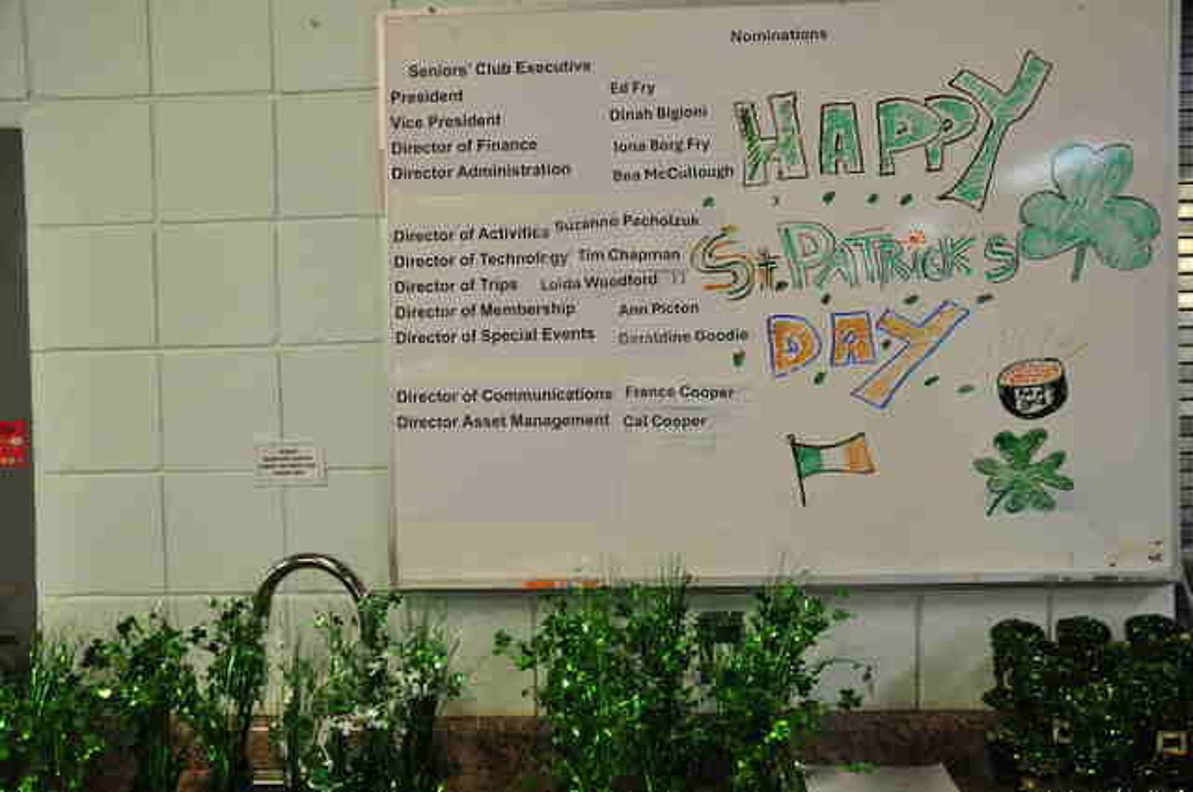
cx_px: 596
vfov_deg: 39.9
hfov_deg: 57.3
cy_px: 396
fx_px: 1092
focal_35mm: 33
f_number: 4
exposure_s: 1/50
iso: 800
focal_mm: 22
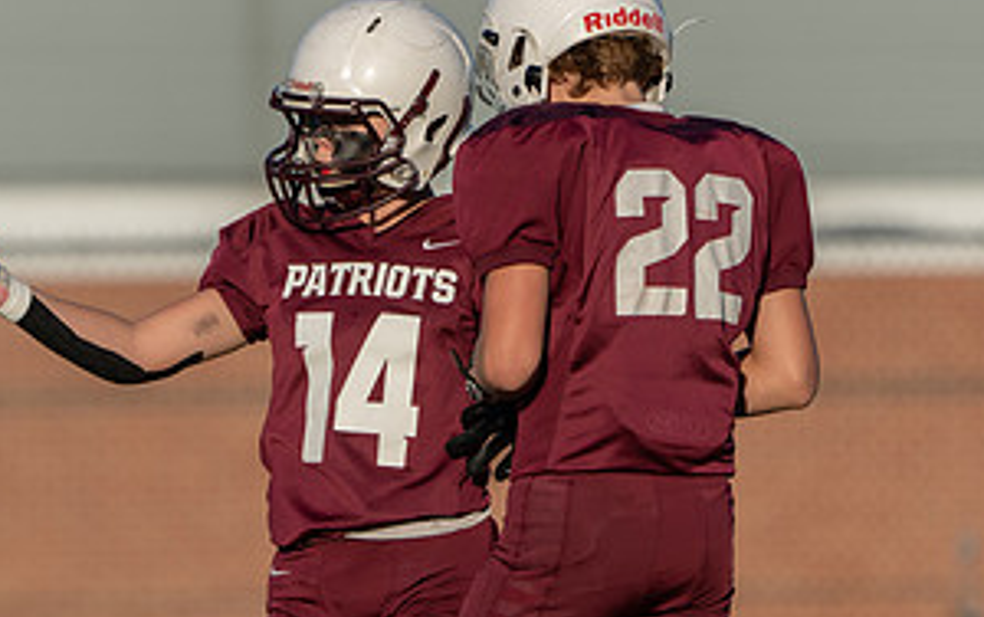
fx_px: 21765
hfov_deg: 2.6
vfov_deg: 1.6
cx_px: 356
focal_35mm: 811
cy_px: 470
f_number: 5.6
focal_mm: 336
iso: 160
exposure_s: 1/1000
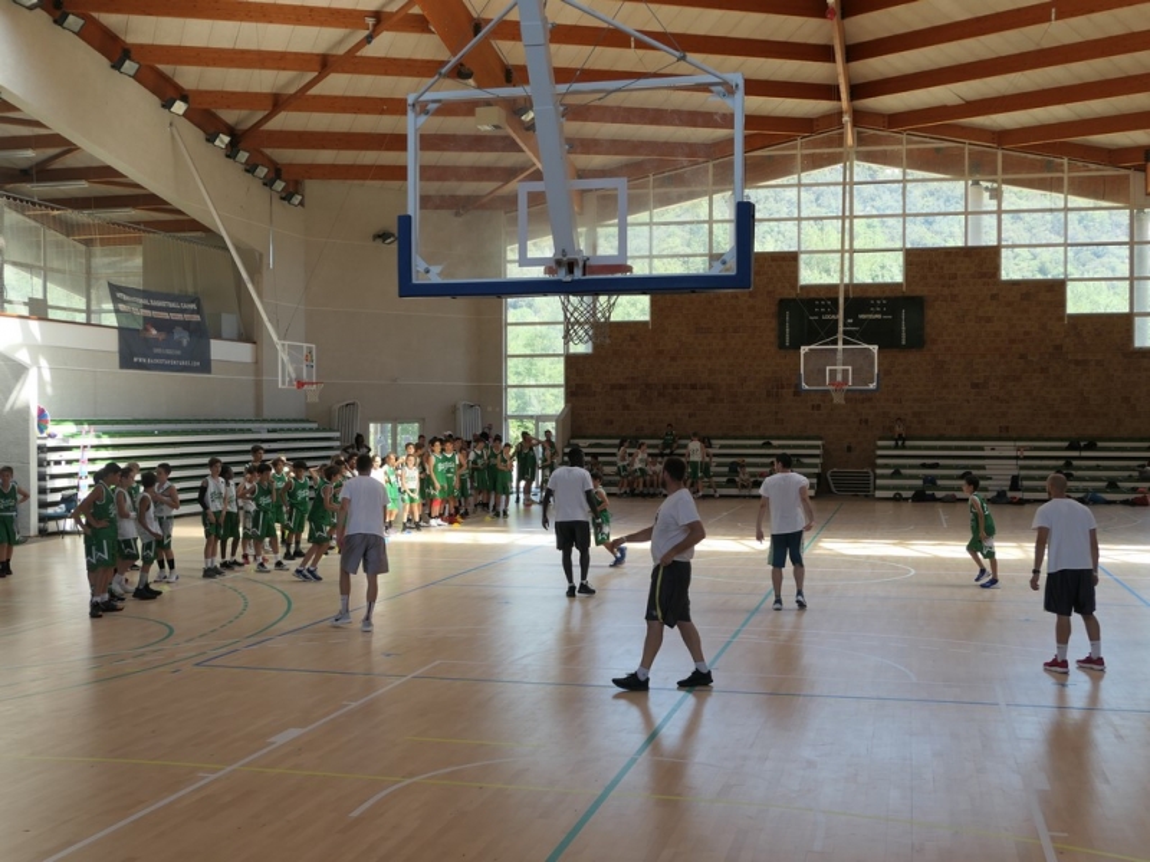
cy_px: 431
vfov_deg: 36.0
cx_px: 575
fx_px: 1329
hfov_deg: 46.8
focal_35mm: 40
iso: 125
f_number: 2.8
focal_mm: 13.5
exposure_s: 1/160
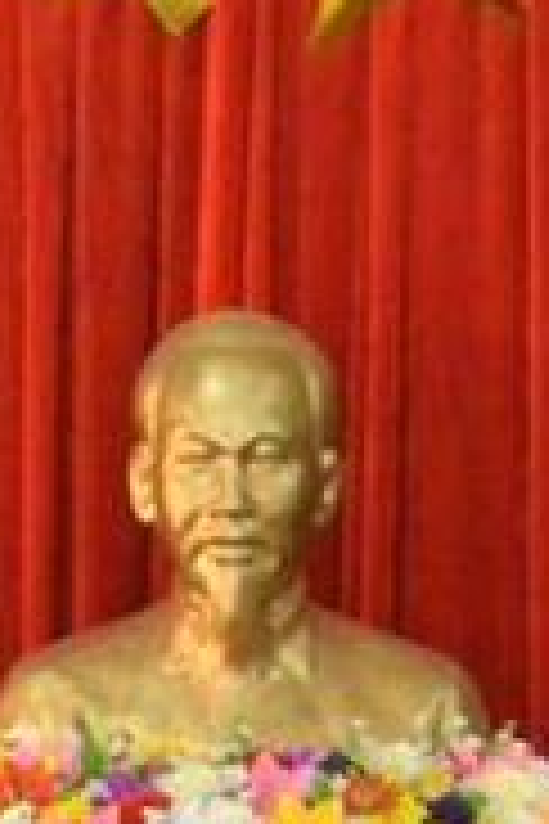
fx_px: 7091
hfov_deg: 4.4
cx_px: 1071
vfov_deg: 6.6
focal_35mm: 310
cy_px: 869
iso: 3200
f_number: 5.6
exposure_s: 1/60
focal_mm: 30
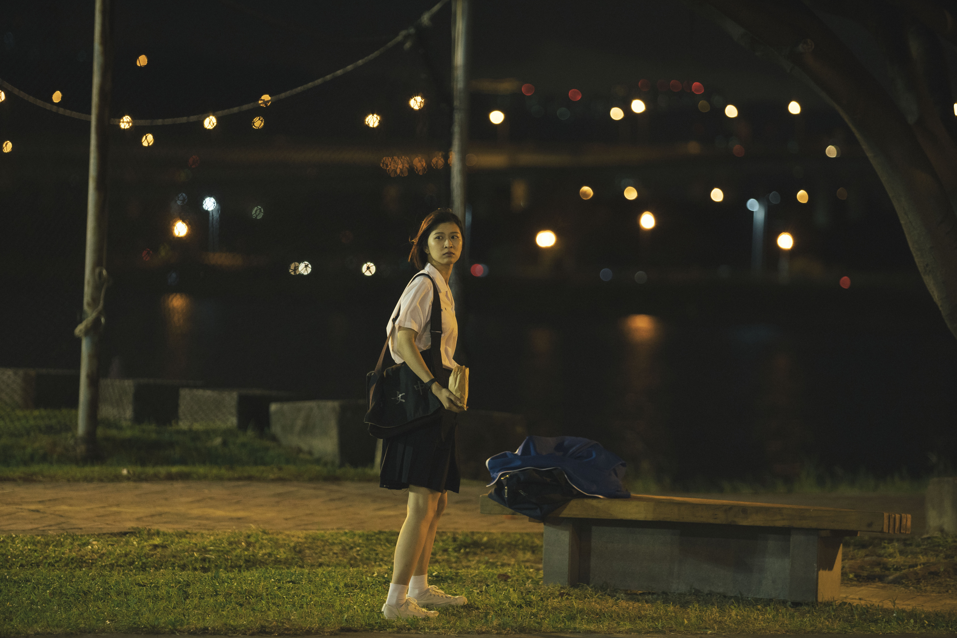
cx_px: 479
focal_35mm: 166
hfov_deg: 12.4
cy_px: 318
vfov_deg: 8.3
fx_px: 4412
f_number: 2.8
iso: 2000
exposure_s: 1/80
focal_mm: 165
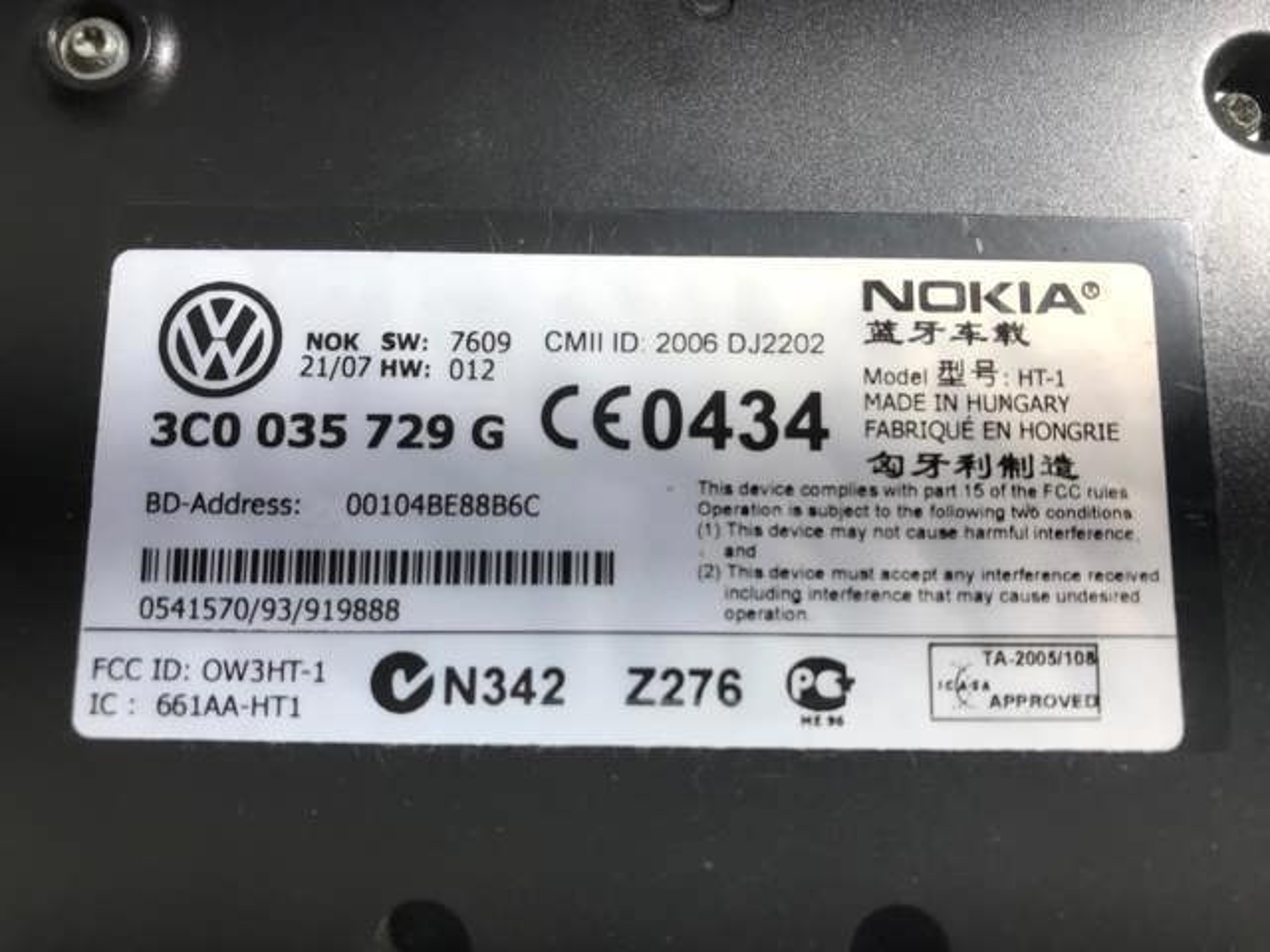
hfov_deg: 63.4
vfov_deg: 49.7
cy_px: 476
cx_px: 635
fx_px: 1027
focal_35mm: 28
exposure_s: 1/353
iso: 20
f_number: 1.8
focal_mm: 3.99
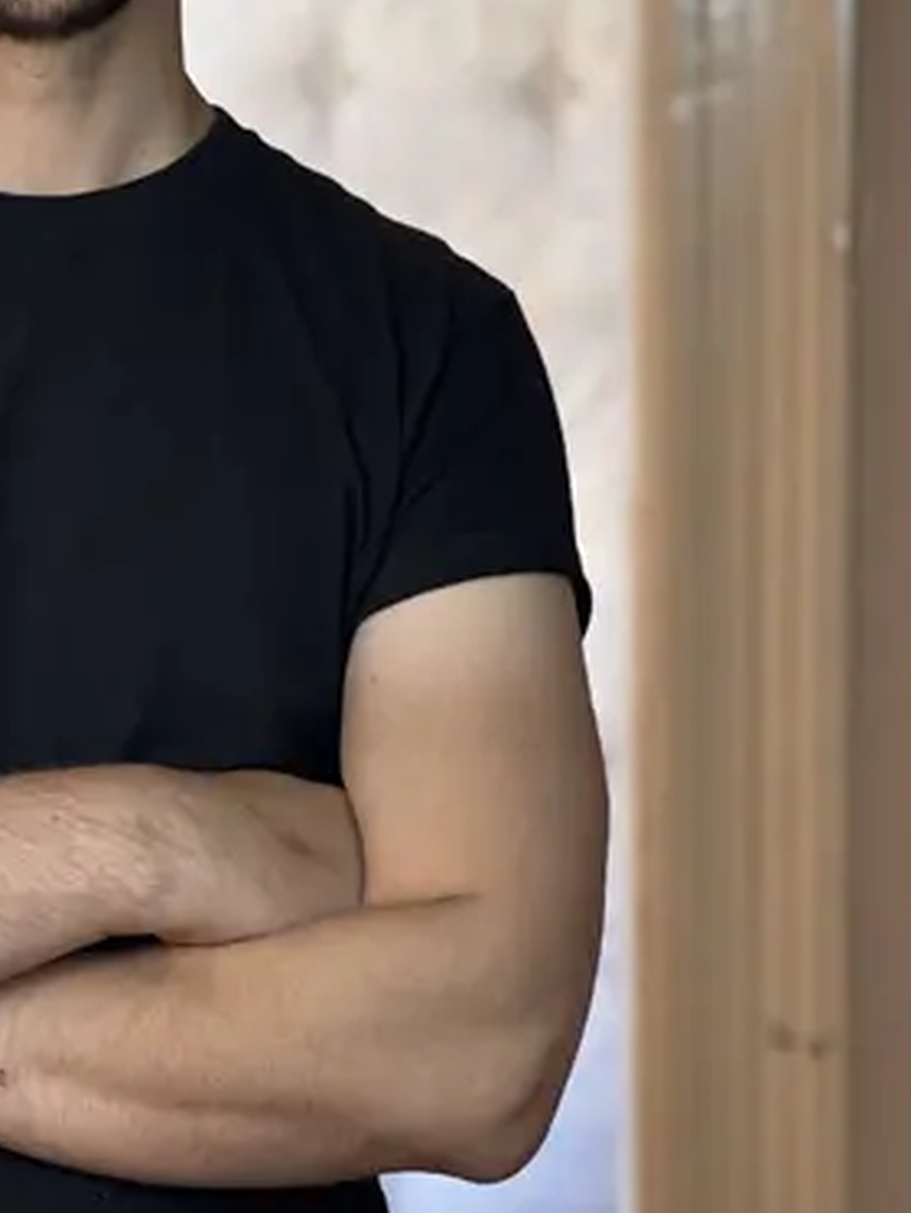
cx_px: 29
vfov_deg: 11.9
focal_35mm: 165
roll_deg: -1.0
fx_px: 5787
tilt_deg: -0.8
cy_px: 150
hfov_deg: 9.0
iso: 400
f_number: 2.8
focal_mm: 9
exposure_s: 1/50
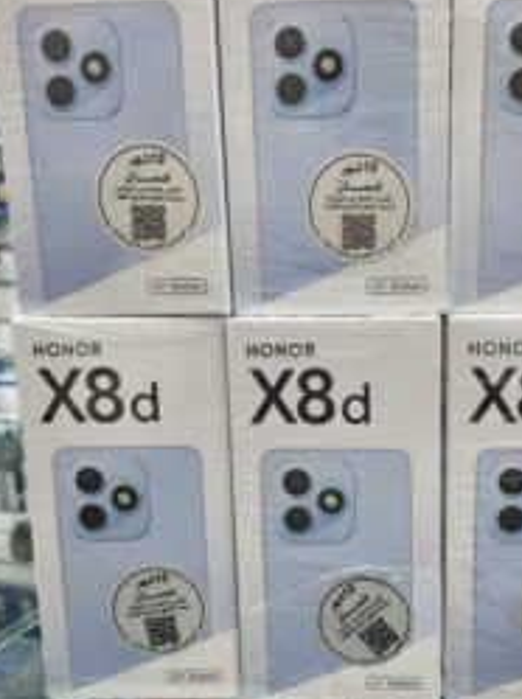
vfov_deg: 50.1
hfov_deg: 38.0
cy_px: 382
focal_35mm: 37
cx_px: 359
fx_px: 746
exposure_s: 1/180
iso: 100
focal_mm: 5.4
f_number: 1.8
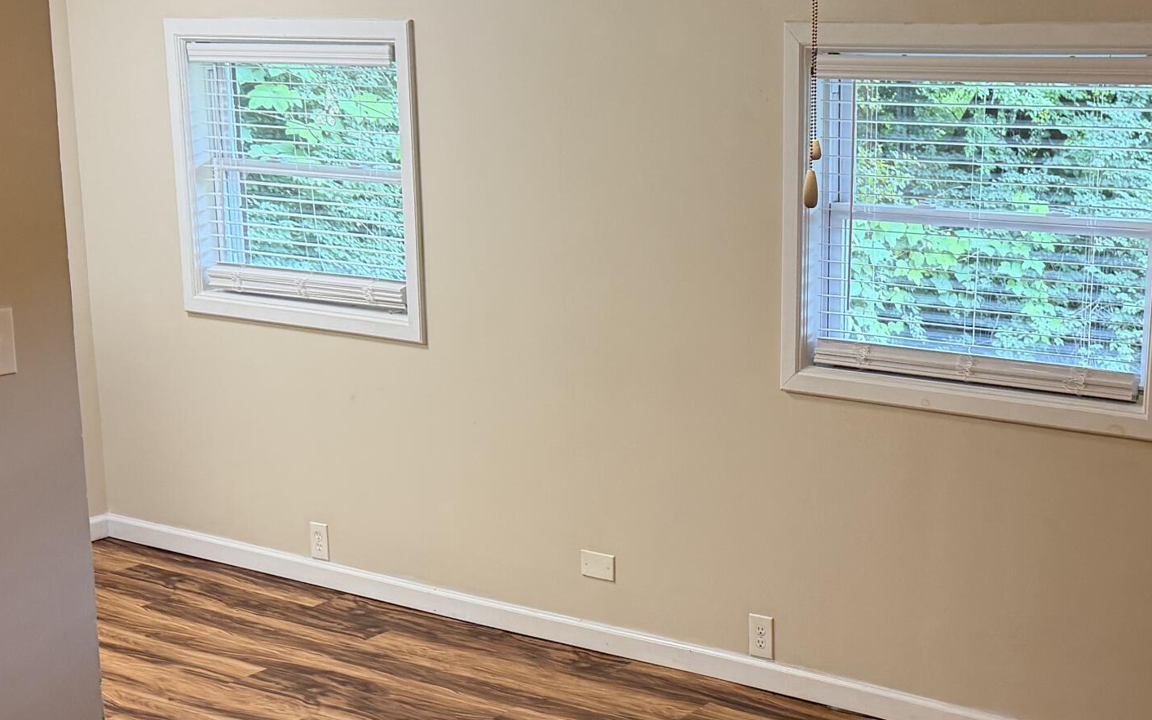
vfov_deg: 23.9
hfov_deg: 37.1
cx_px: 776
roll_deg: -0.1
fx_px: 1695
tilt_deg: -14.9
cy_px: 431
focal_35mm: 54
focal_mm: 6.76
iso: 250
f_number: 1.78
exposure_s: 1/60
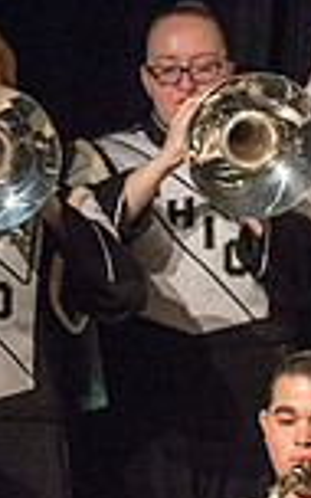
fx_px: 15785
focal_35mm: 1164
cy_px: 631
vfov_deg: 1.8
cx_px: 602
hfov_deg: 1.1
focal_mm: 300
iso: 4000
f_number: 2.8
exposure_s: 1/500
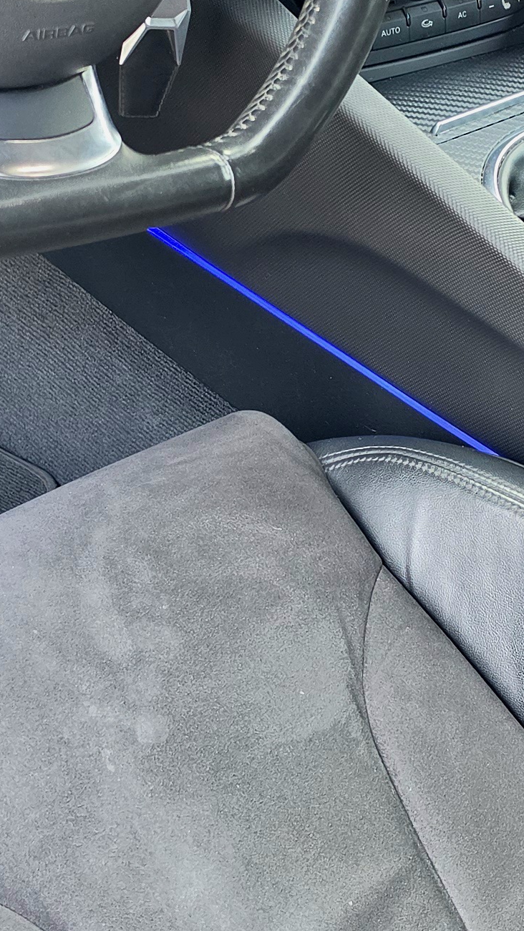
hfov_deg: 15.7
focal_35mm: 77
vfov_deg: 27.3
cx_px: 302
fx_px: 1903
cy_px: 279
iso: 125
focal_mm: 6.5
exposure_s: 1/101
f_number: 1.4
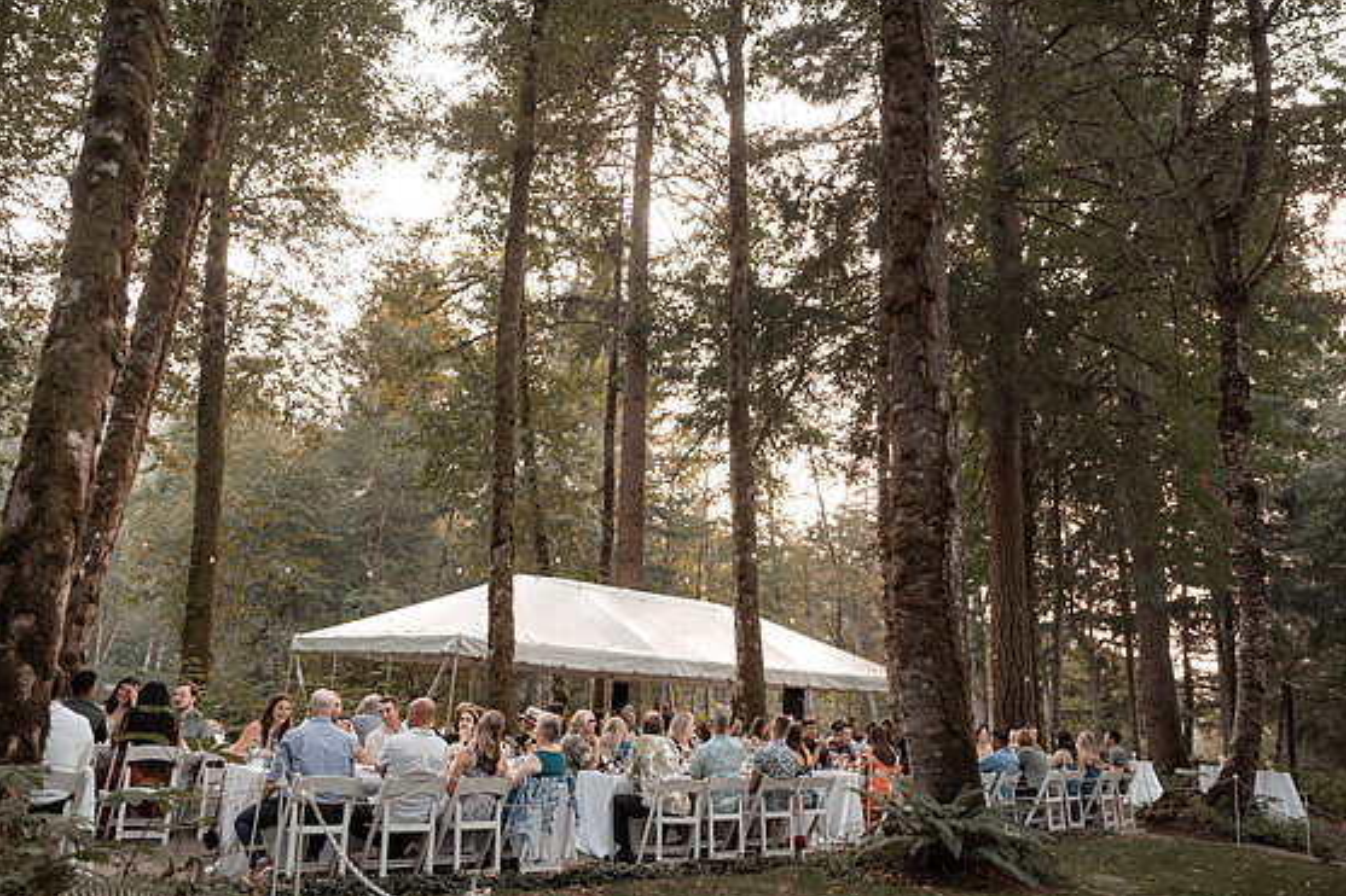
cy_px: 453
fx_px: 934
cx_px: 657
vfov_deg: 51.3
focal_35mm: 25
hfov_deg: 71.5
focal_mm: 24
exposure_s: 1/640
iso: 1000
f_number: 2.8
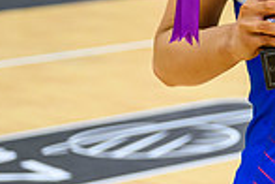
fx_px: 1856
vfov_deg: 5.6
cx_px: 490
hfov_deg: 8.2
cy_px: -42
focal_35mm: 243
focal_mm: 52
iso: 2500
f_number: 3.5
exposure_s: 1/400
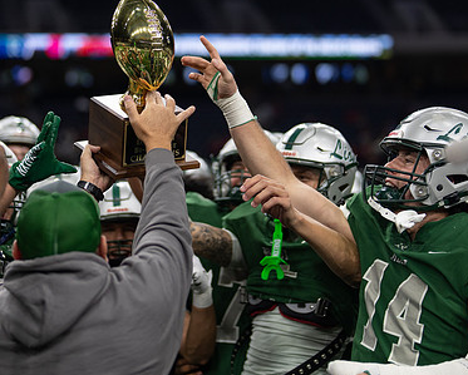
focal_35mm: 93
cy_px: 85
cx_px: 216
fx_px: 1289
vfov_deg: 16.5
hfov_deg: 20.6
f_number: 1.2
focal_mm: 50
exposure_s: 1/1250
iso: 500
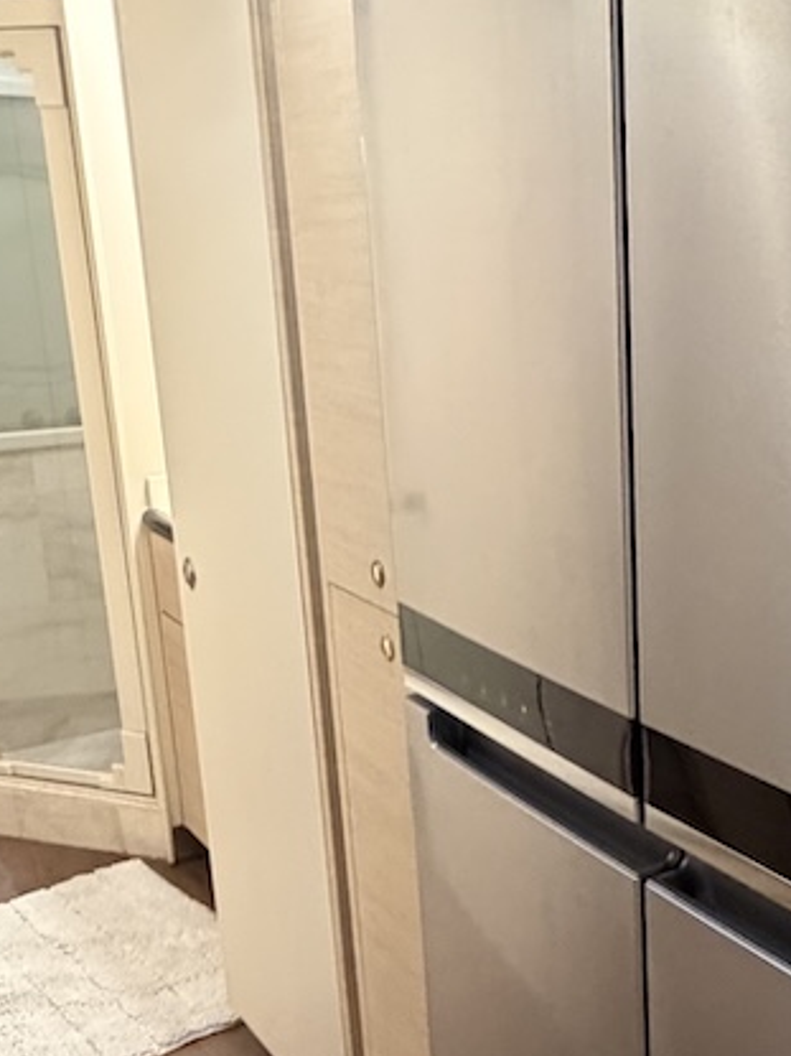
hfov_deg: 29.6
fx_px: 1372
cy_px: 571
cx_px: 827
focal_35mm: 45
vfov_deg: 42.1
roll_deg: -0.4
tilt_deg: -15.0
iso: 800
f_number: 2.2
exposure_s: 1/60
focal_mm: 2.22
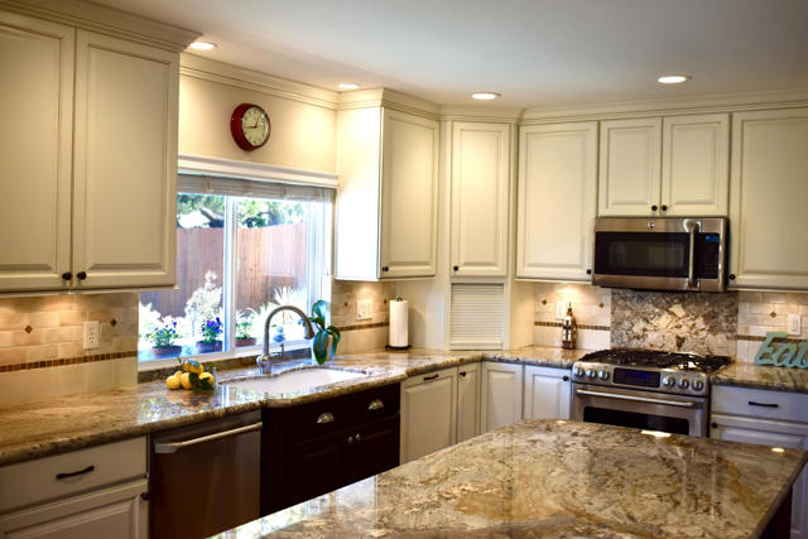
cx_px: 404
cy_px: 270
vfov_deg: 36.9
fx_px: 808
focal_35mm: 36
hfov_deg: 53.1
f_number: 3.8
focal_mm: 24
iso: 400
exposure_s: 1/250
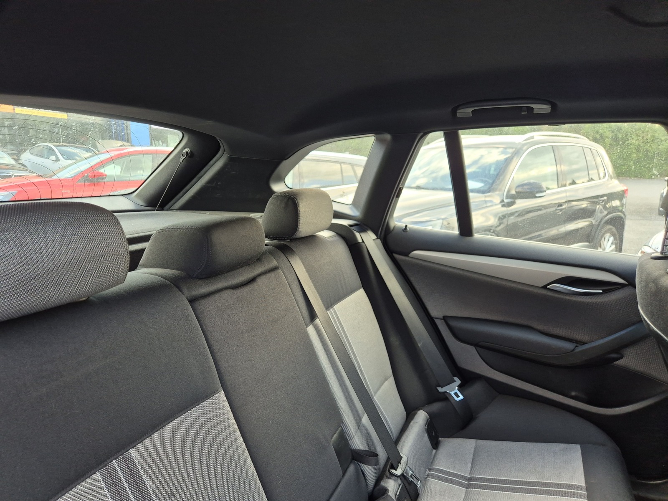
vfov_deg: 58.9
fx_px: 444
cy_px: 250
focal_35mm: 23
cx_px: 334
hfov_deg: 73.9
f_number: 1.8
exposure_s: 1/180
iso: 200
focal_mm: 5.4
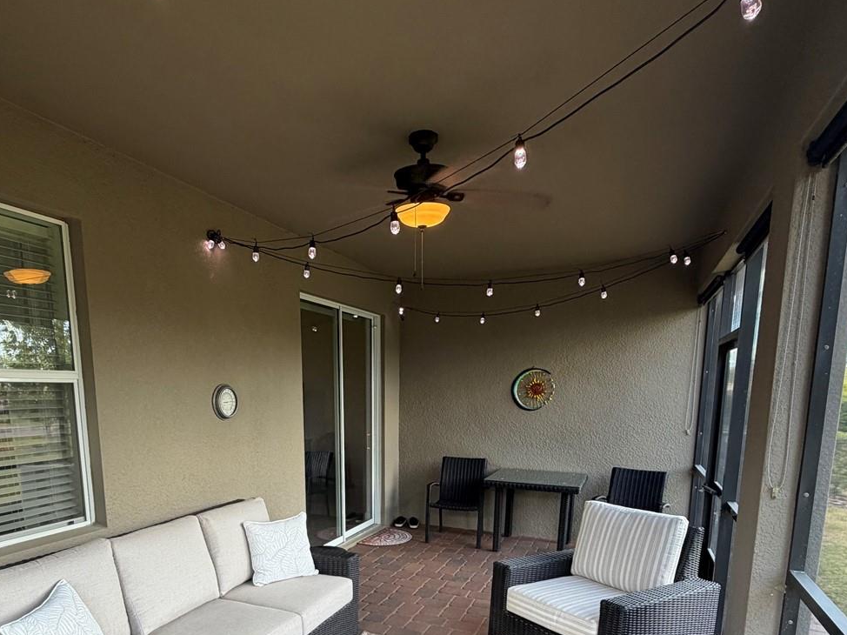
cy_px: 485
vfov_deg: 55.7
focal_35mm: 23
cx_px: 356
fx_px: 563
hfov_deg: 73.4
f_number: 2.2
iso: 125
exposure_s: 1/121
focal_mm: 2.22
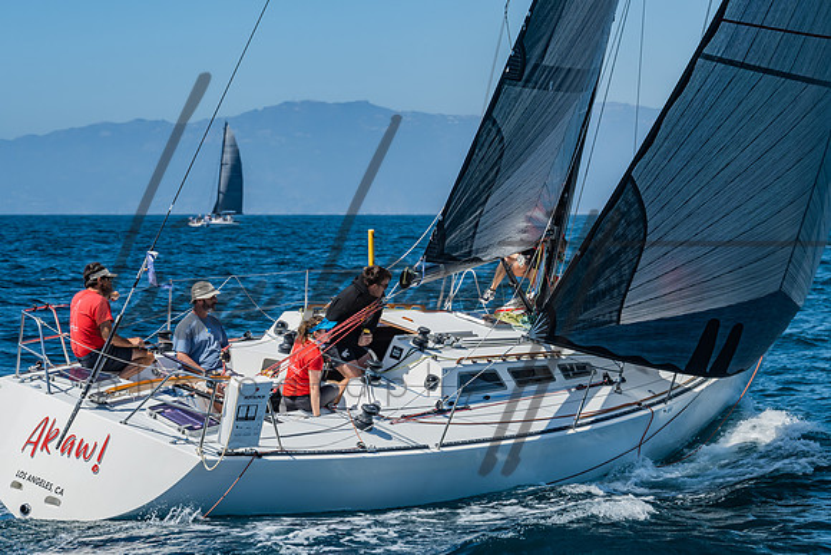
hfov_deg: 18.1
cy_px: 289
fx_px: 2601
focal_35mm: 113
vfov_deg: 12.2
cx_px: 457
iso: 160
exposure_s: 1/400
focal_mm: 89
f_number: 6.3
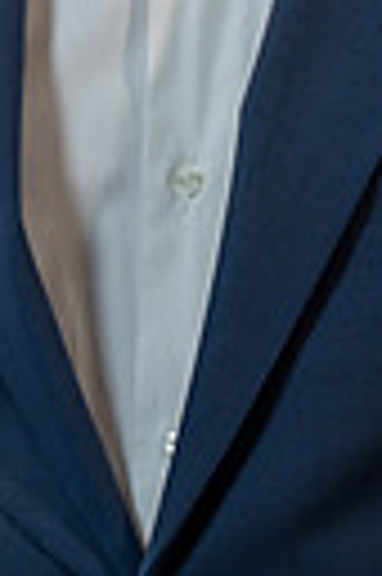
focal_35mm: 369
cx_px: 117
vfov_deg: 5.5
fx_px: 5889
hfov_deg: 3.7
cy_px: -414
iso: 250
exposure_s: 1/100
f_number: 5
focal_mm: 105
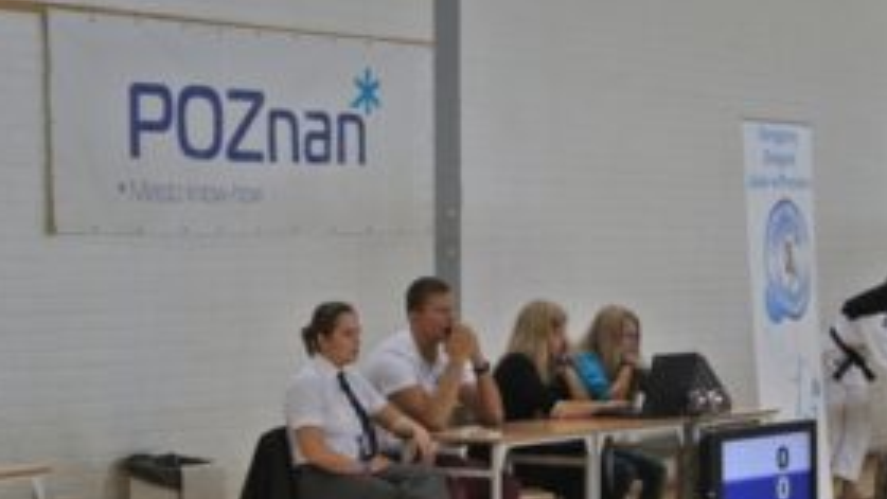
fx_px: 2870
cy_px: 372
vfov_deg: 9.9
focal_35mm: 122
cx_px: 464
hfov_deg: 17.6
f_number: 5.6
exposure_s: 1/50
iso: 400
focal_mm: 30
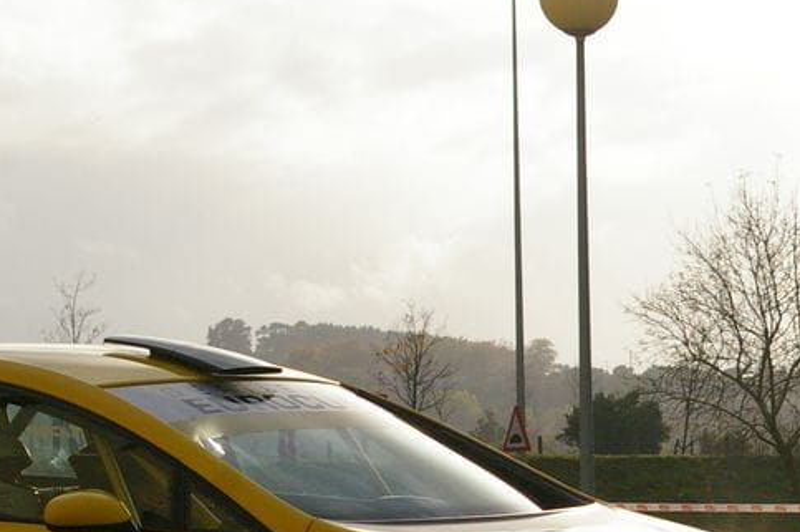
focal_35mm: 159
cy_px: 604
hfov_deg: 12.8
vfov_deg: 8.5
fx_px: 3530
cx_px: 780
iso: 800
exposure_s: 1/3000
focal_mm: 40
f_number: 8
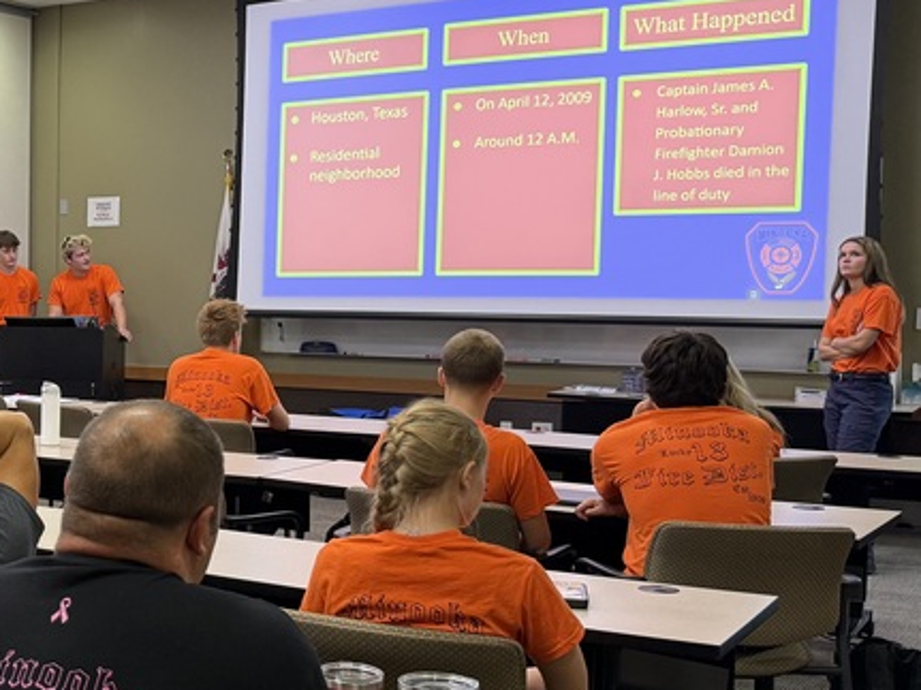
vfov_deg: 25.6
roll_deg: +0.2
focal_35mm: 57
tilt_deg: -4.3
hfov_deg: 30.3
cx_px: -94
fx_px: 1516
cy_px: 397
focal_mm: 6.76
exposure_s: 1/60
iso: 200
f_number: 1.78
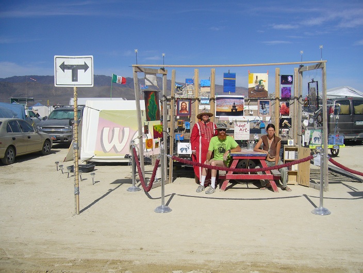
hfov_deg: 52.6
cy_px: 136
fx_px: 367
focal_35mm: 35
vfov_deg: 40.7
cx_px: 182
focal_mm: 5.8
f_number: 5.6
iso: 80
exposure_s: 1/1000
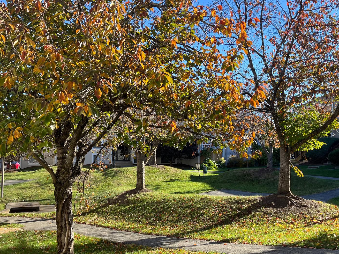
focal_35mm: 38
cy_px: 160
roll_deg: +0.0
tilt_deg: -2.3
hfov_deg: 48.9
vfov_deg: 37.5
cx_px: 157
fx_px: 372
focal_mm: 5.1
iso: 50
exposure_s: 1/864
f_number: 1.6
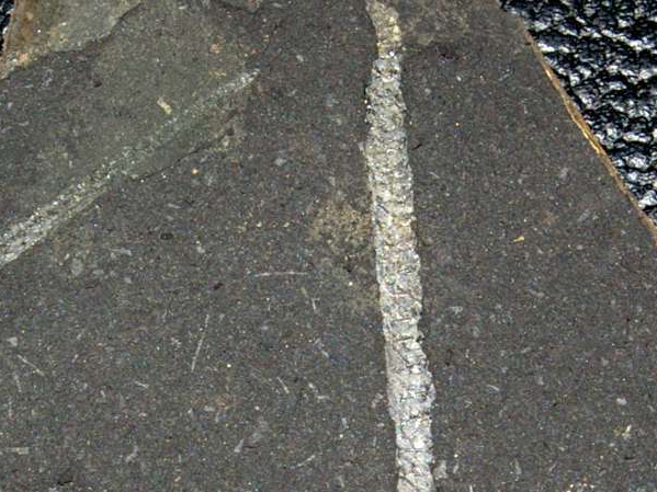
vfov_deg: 13.8
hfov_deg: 18.4
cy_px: 335
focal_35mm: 107
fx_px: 2032
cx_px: 298
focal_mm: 33
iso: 200
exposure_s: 1/45
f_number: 13
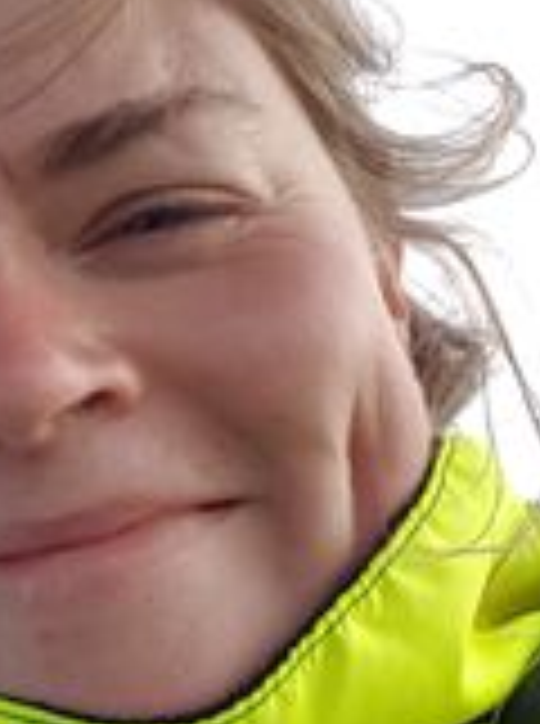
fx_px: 1274
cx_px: -212
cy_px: 501
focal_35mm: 61
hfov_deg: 21.1
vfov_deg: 31.4
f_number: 1.7
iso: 50
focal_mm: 2.1
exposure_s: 1/1028
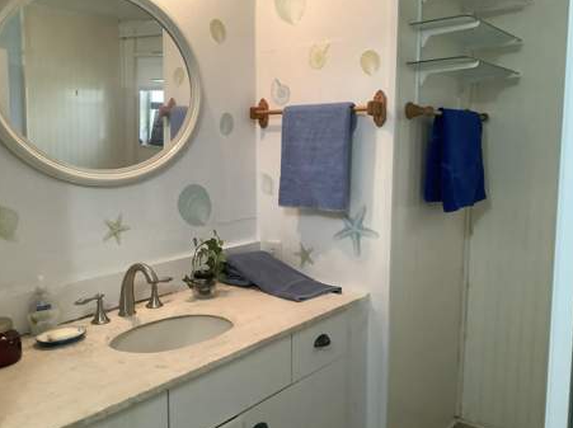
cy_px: 204
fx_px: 546
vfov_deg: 42.8
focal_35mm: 33
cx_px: 281
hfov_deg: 55.4
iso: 250
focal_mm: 3.3
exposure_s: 1/60
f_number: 2.4
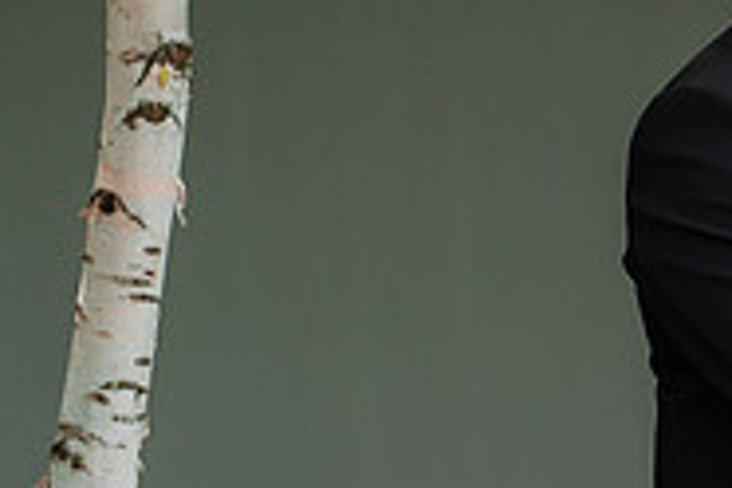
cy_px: 434
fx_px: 4859
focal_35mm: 239
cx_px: 1133
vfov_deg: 5.7
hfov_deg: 8.4
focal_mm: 66
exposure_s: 1/400
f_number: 4.5
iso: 200
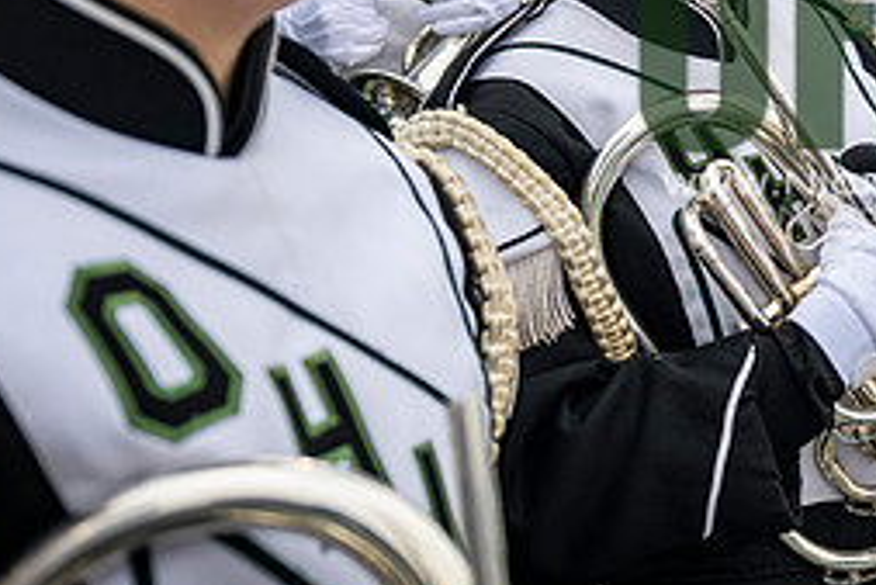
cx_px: 900
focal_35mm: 55
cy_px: 61
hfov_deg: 32.9
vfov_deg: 24.0
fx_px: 1339
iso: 160
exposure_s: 1/500
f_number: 2.8
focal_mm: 24
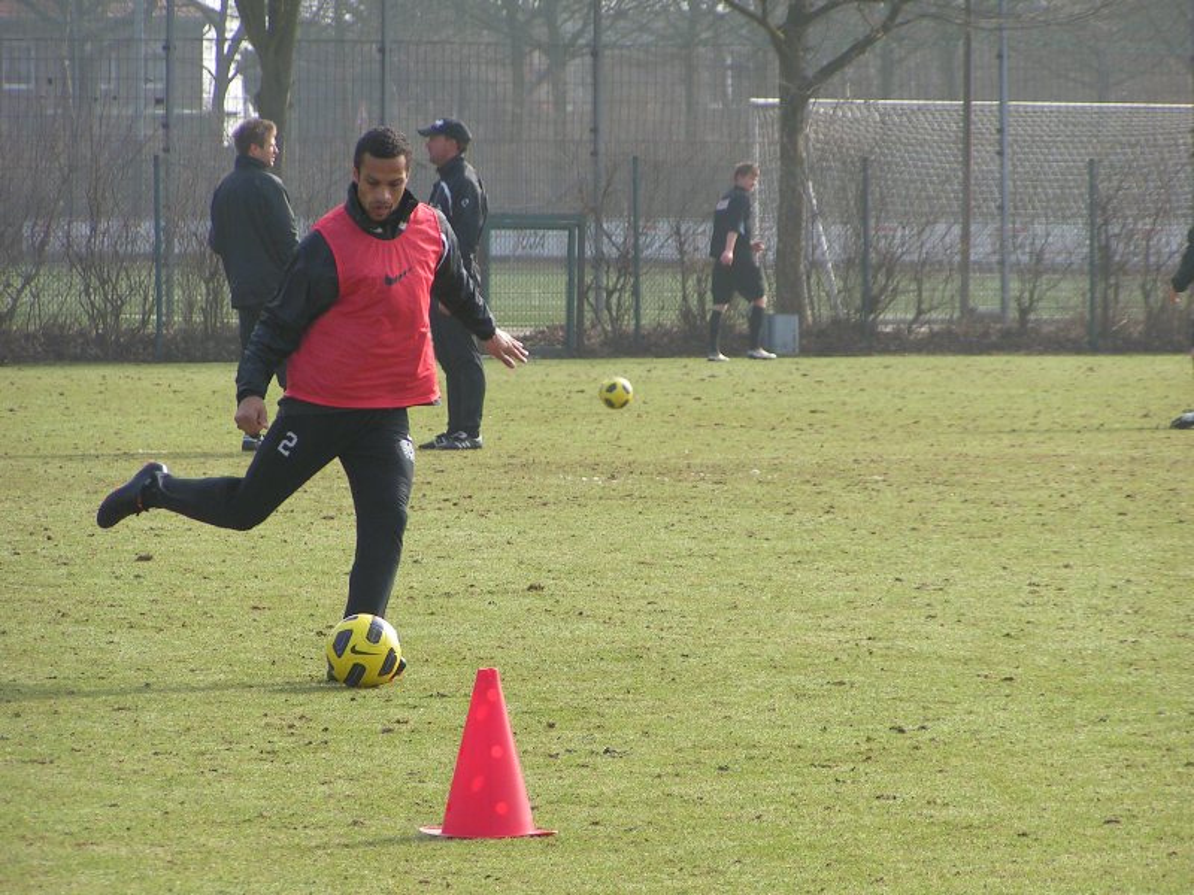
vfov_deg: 6.3
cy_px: 448
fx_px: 8140
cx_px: 597
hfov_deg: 8.4
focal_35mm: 236
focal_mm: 36.1
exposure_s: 1/500
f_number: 3.5
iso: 50
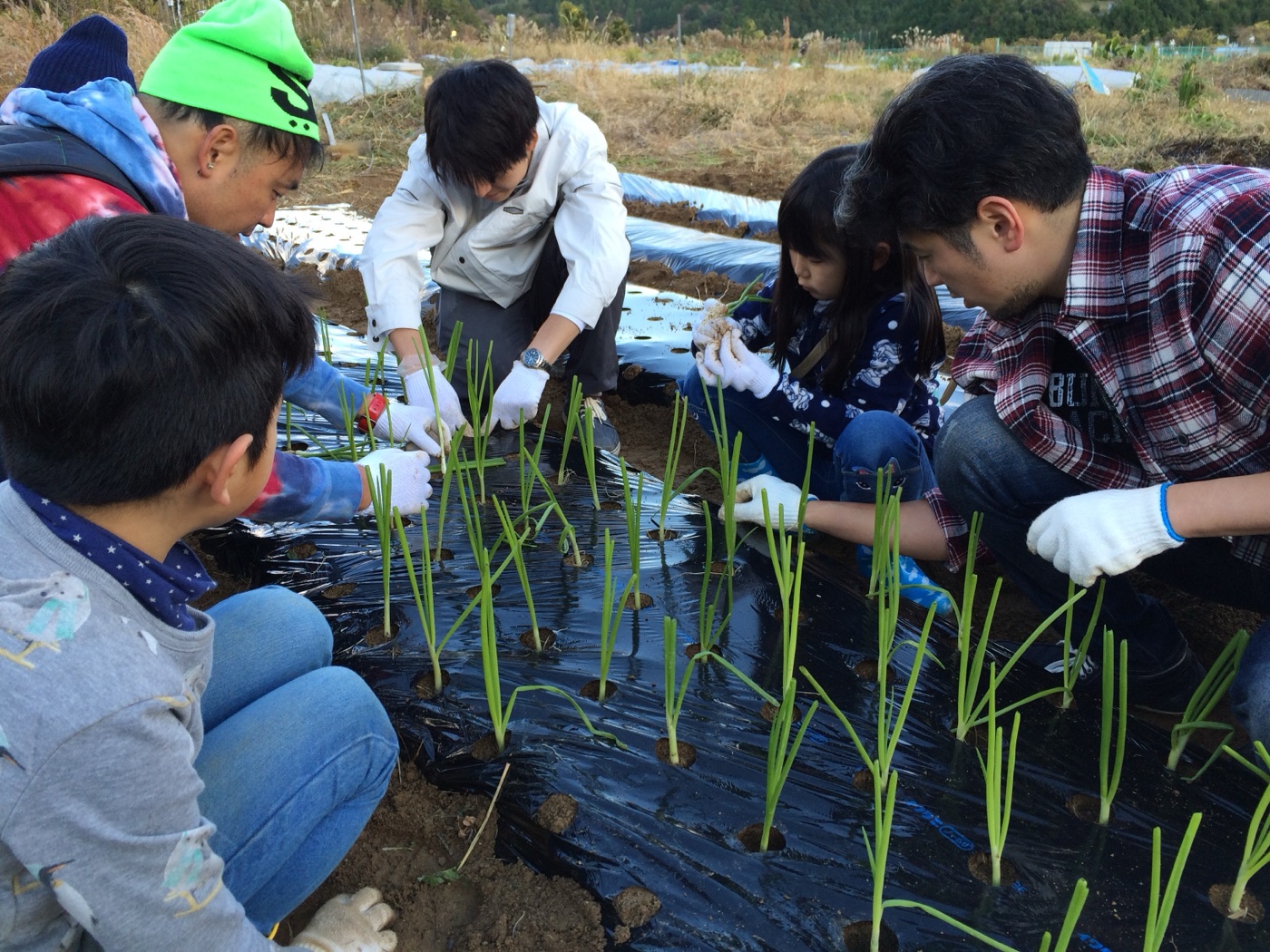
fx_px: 1064
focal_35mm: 29
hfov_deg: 61.7
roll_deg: +2.9
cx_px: 635
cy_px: 476
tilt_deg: -23.7
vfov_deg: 48.2
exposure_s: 1/189
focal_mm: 4.15
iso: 32
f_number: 2.2
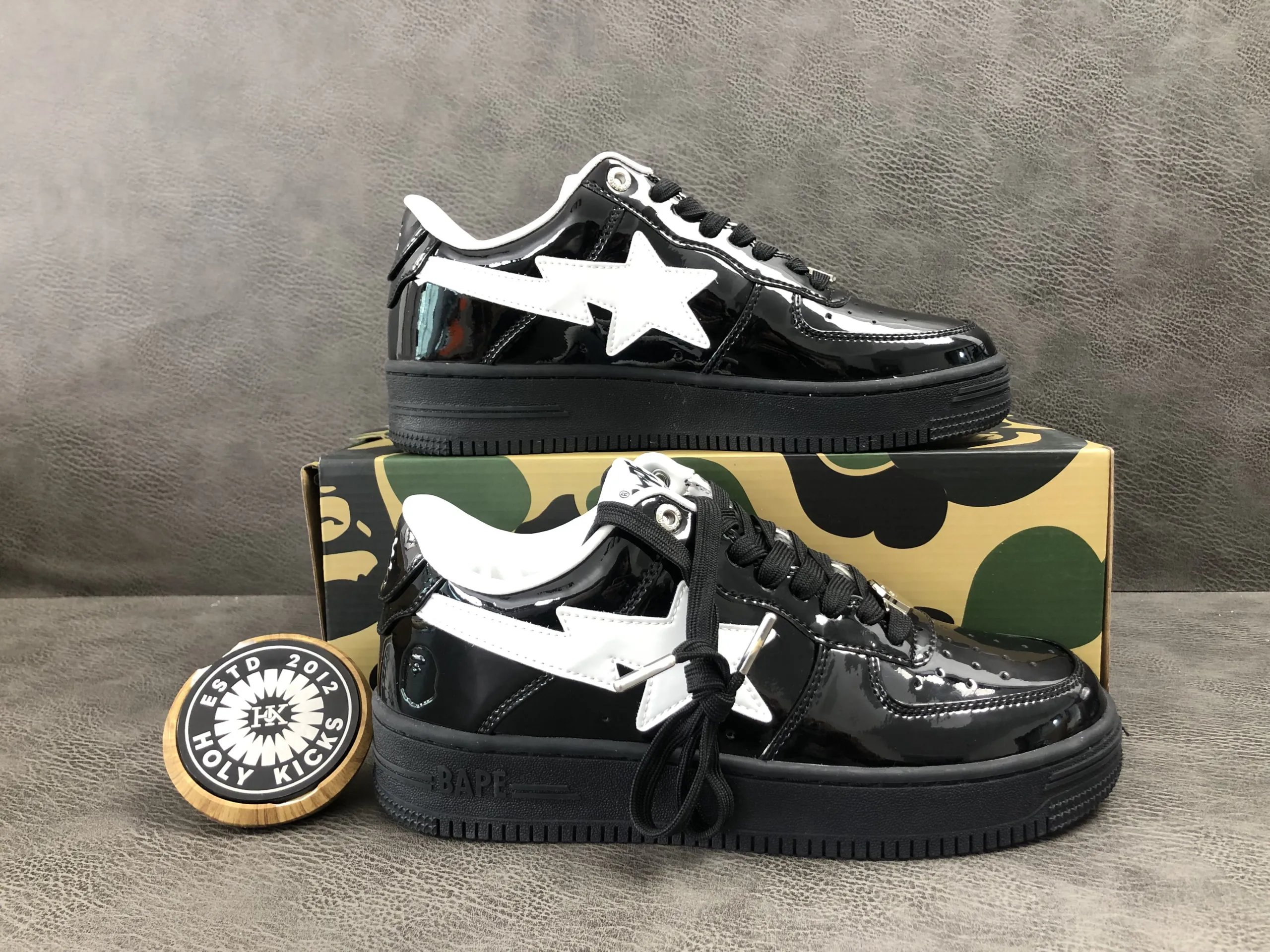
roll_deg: +1.2
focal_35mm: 28
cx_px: 635
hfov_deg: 63.4
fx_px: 1027
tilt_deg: -9.0
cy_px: 476
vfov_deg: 49.7
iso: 40
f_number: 1.8
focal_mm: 4
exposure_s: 1/15
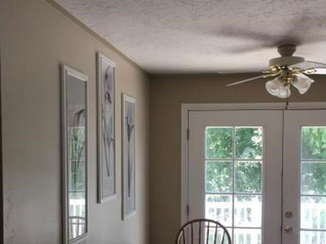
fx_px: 452
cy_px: 178
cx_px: 184
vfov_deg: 29.8
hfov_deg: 39.6
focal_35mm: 48
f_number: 2.2
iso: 40
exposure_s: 1/120
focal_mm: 4.15
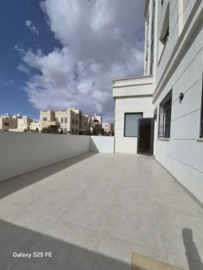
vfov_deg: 106.2
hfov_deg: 89.9
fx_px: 102
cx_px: 102
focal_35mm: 13
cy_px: 135
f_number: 2.2
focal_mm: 1.74
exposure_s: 1/4864
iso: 40
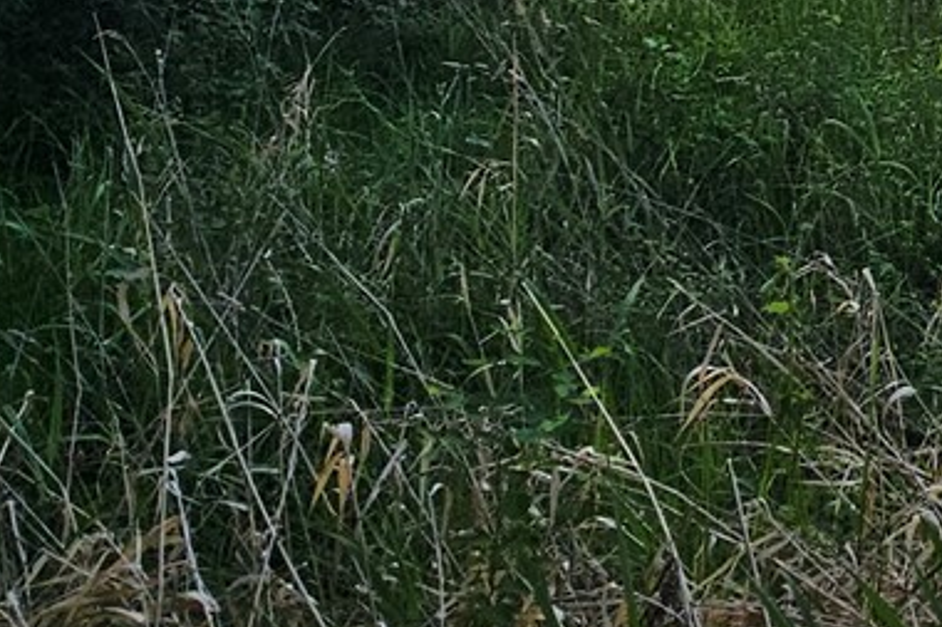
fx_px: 1491
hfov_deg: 28.6
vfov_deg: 20.8
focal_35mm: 57
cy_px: -273
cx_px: 1232
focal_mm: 2.2
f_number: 2.2
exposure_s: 1/1358
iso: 50
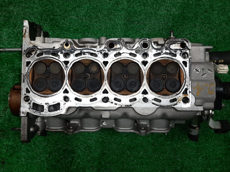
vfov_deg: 53.1
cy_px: 86
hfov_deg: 67.3
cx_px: 115
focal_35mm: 26
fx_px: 173
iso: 68
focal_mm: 3.93
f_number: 1.7
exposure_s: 1/100
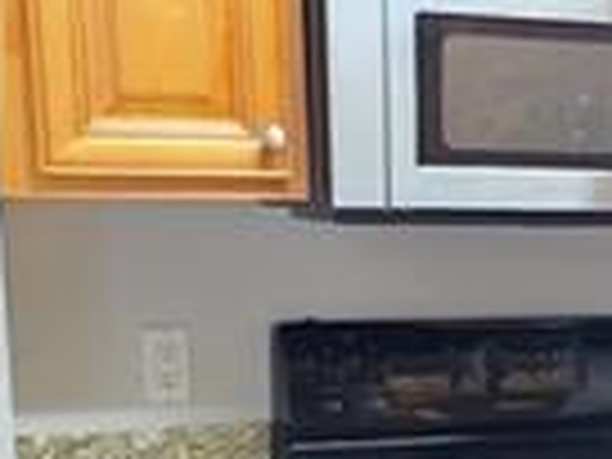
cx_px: 738
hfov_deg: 18.9
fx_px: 1733
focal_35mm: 98
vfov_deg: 14.5
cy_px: 598
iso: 500
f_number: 1.9
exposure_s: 1/60
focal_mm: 2.2
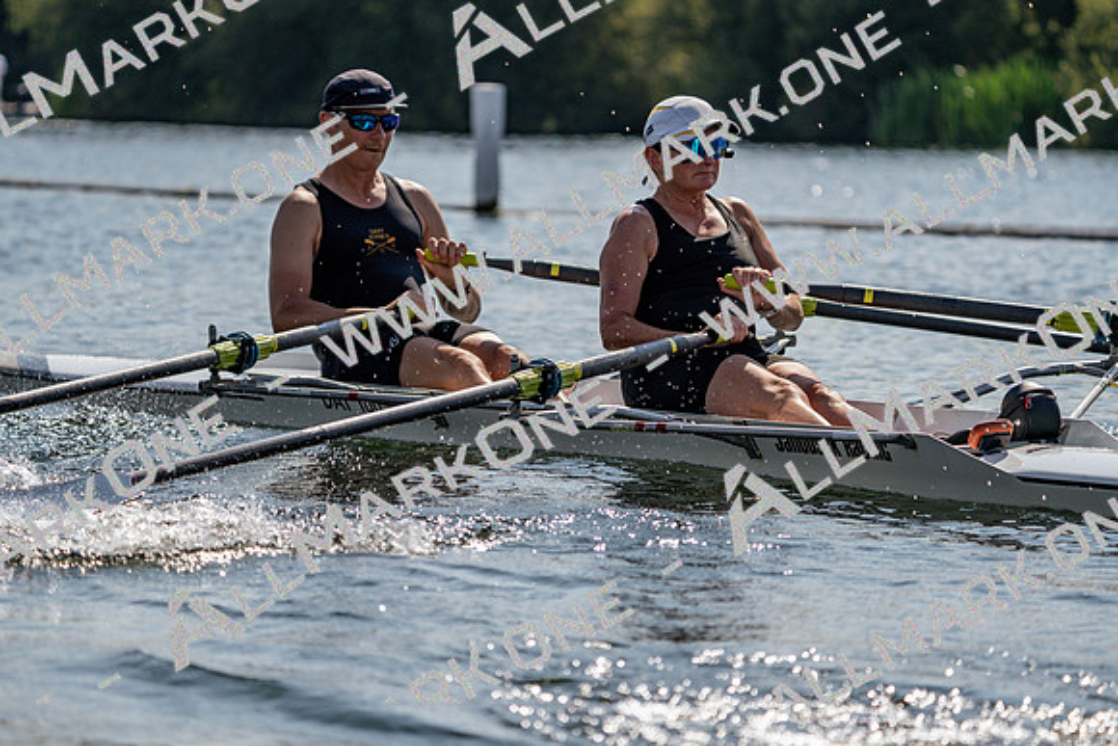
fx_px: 6212
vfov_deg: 6.9
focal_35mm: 200
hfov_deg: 10.3
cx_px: 559
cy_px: 373
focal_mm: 200
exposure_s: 1/1600
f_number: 5.6
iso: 100
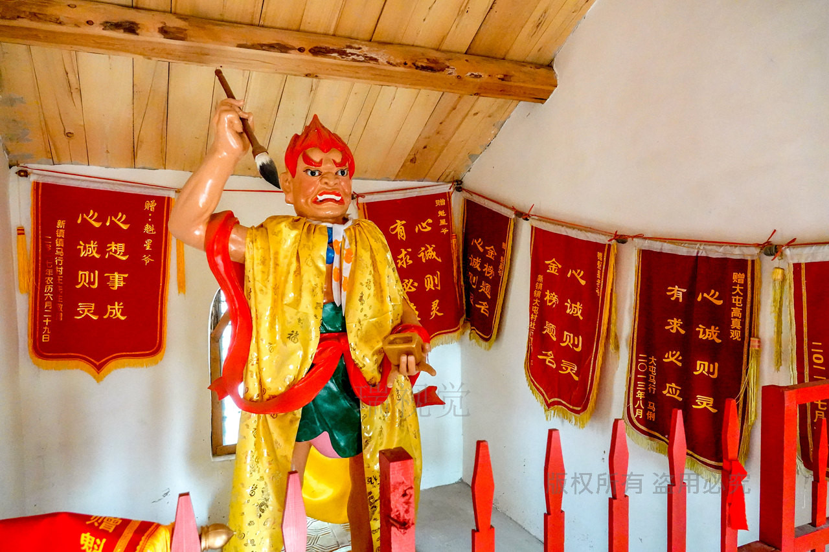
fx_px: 553
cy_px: 276
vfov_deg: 53.1
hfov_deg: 73.8
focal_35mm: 24
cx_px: 414
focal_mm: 8.8
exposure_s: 1/250
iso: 3200
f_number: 2.4
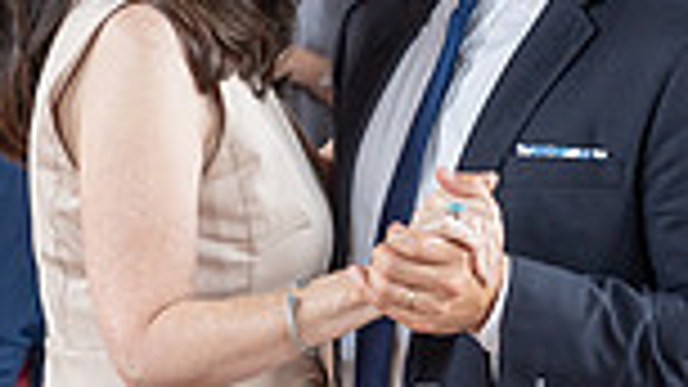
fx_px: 5983
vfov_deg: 3.7
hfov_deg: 6.6
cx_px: 212
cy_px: 67
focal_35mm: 328
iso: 1000
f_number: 5
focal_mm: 81
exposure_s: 1/250
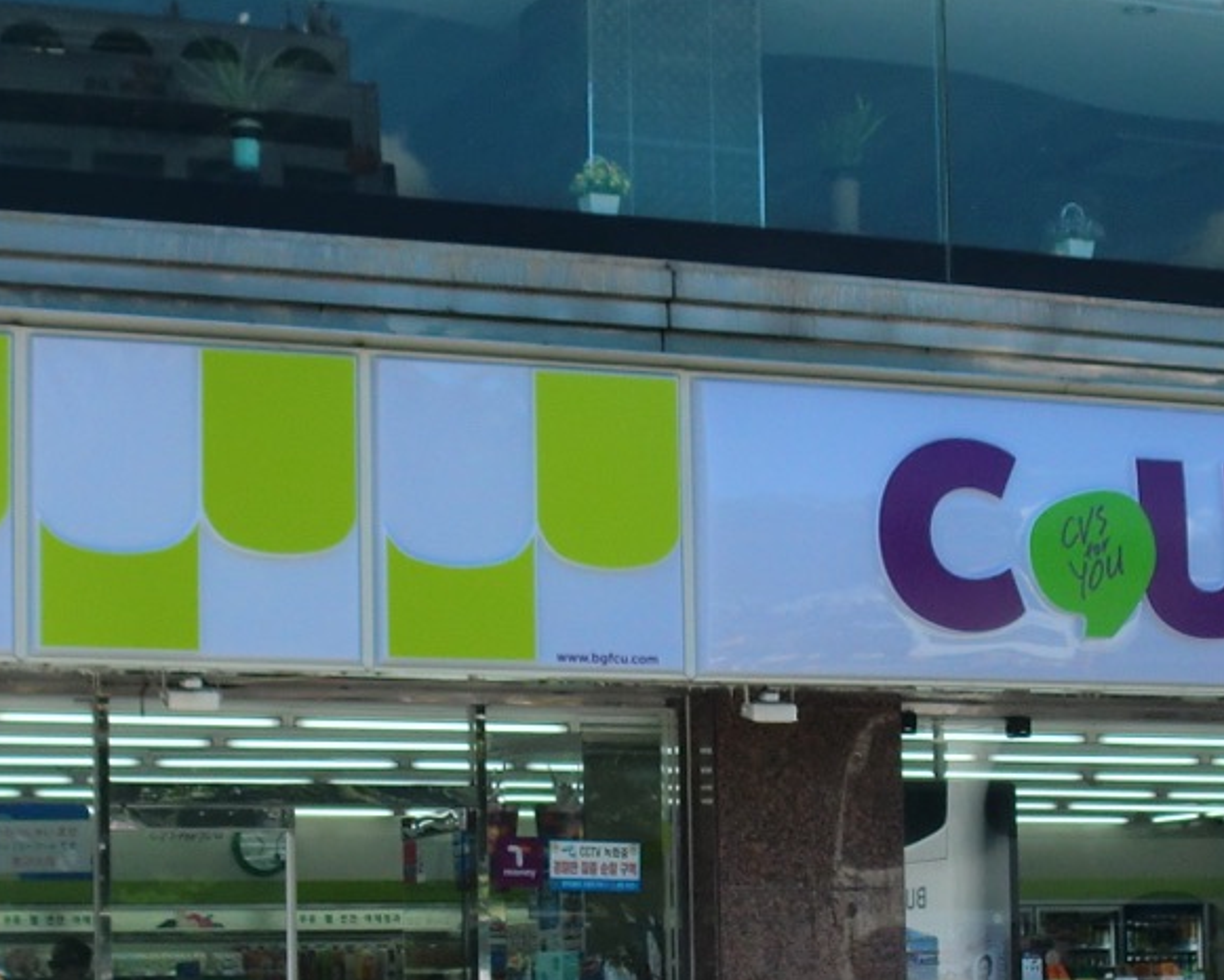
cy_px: 839
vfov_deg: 16.2
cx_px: 820
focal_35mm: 94
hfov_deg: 20.3
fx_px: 3406
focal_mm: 6.3
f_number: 3.1
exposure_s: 1/500
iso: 64
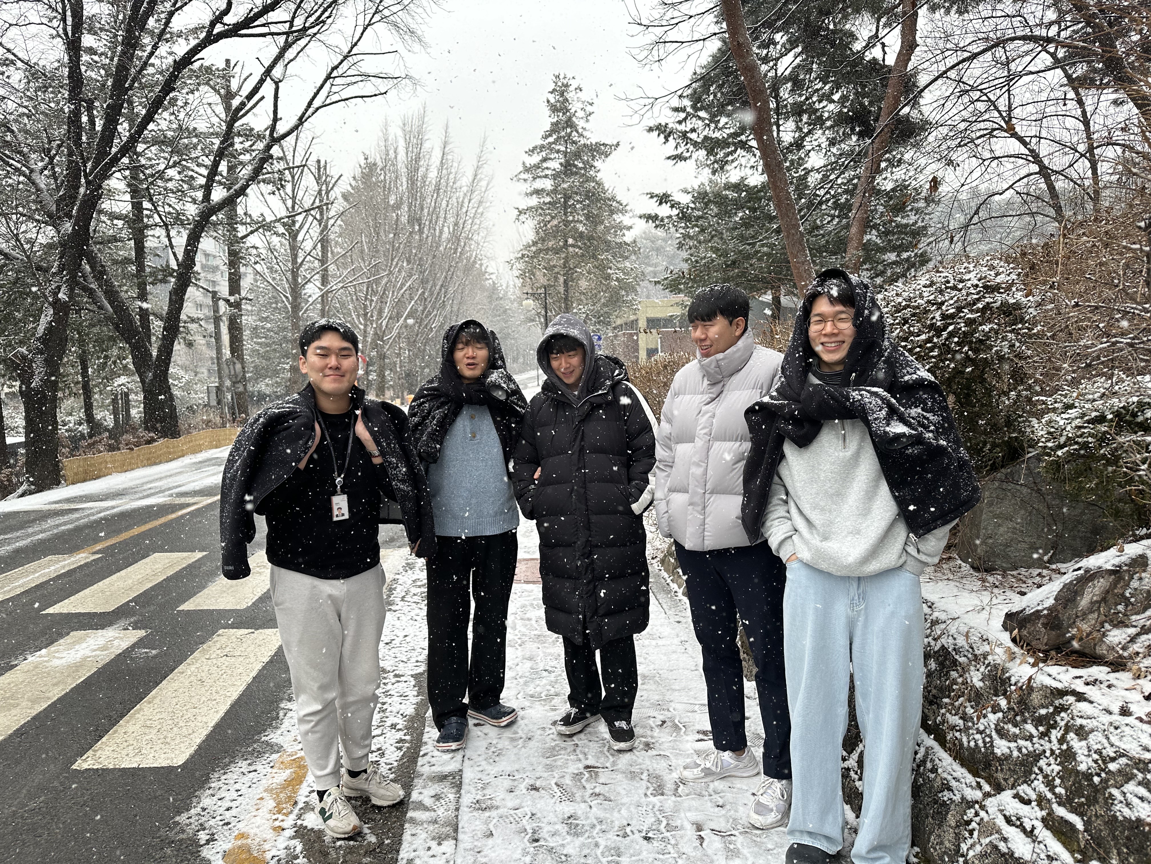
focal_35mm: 24
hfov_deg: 71.6
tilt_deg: -6.5
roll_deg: +0.7
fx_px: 798
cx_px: 576
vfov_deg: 56.8
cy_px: 432
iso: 80
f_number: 1.78
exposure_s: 1/558
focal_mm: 6.86
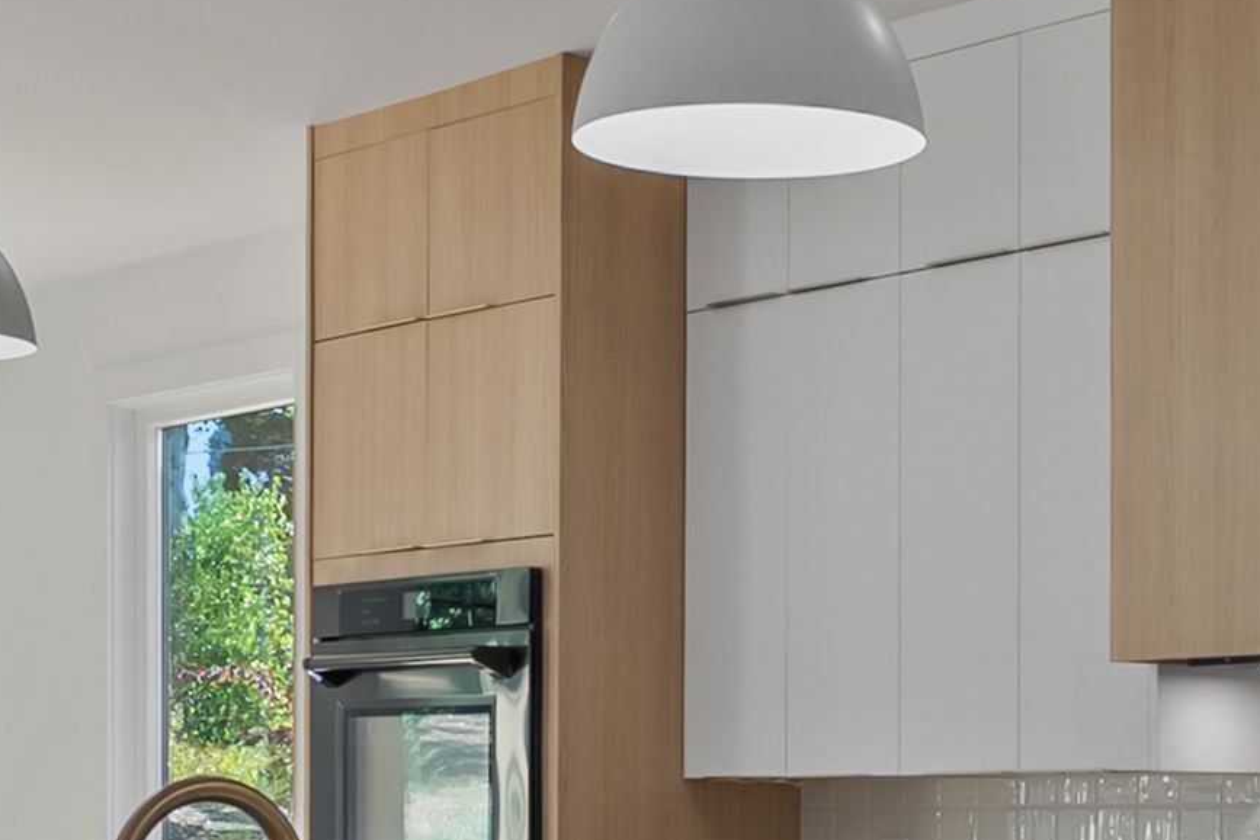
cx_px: 653
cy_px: 827
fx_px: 3255
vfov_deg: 14.5
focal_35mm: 93
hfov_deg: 21.9
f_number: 8
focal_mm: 19
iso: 200
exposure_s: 1/13
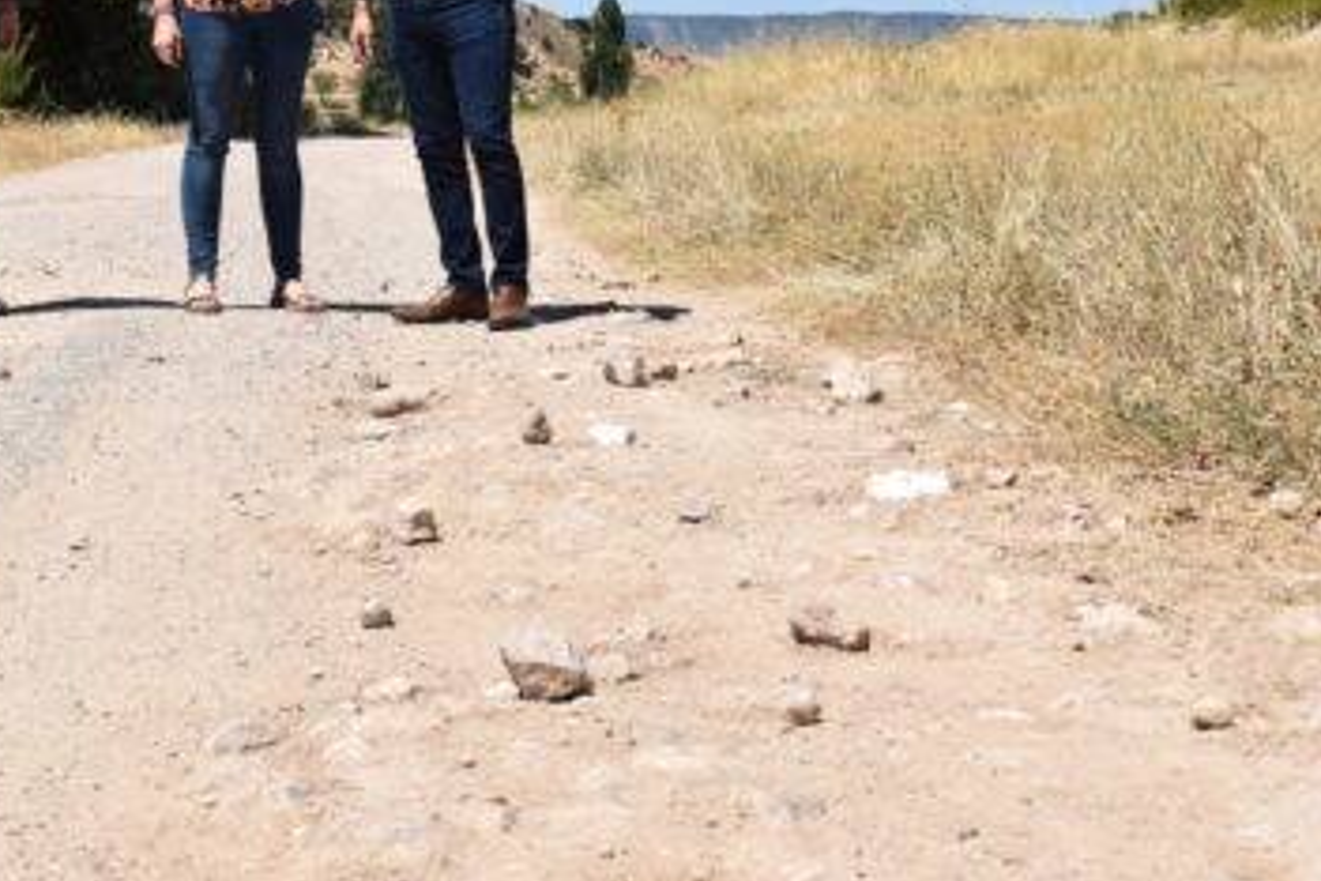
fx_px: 3009
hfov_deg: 24.4
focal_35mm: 82
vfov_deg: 16.6
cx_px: 290
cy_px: 252
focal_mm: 32
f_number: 11
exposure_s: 1/500
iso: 200
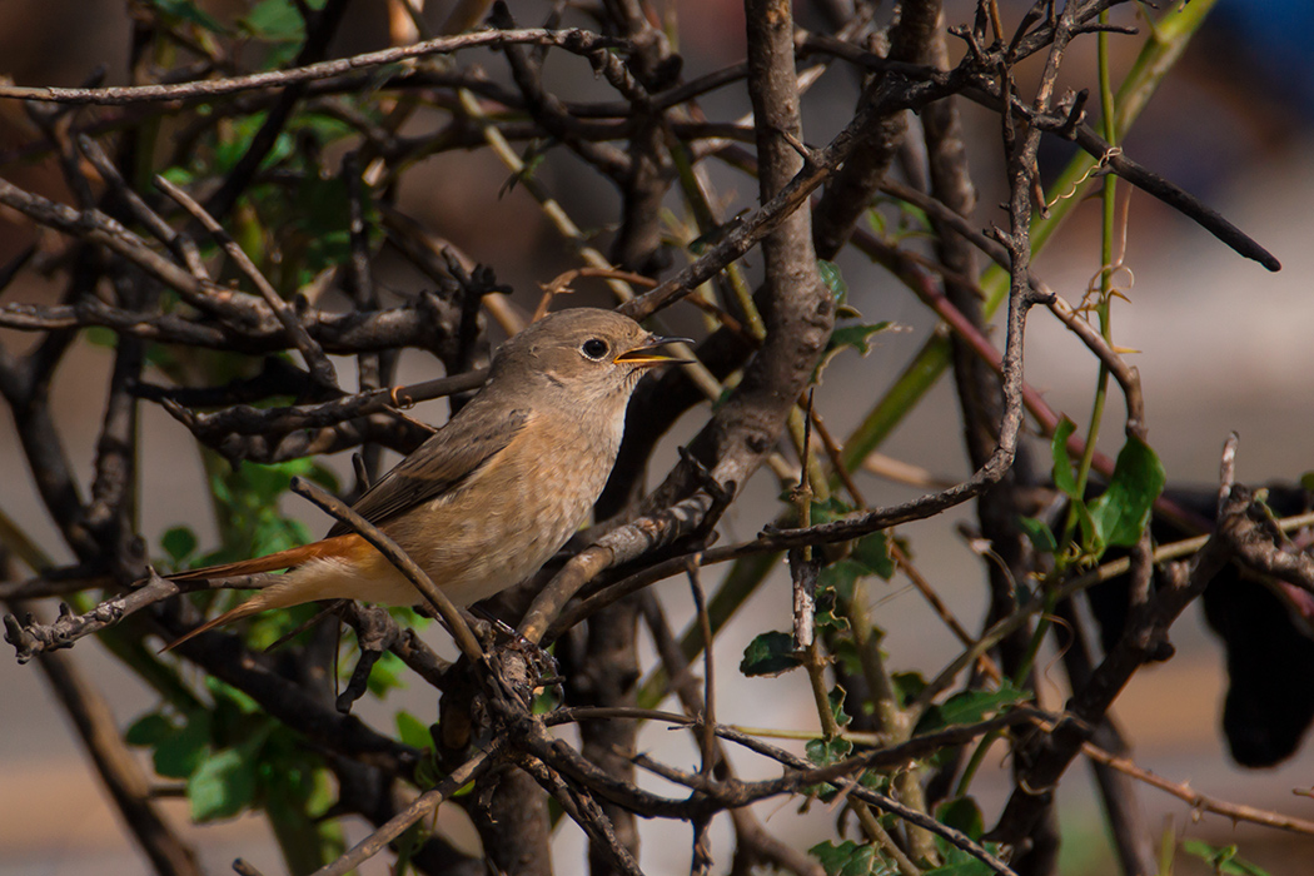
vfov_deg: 1.5
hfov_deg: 2.3
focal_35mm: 900
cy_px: 438
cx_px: 657
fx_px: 32847
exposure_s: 1/1250
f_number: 8
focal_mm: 600
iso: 250
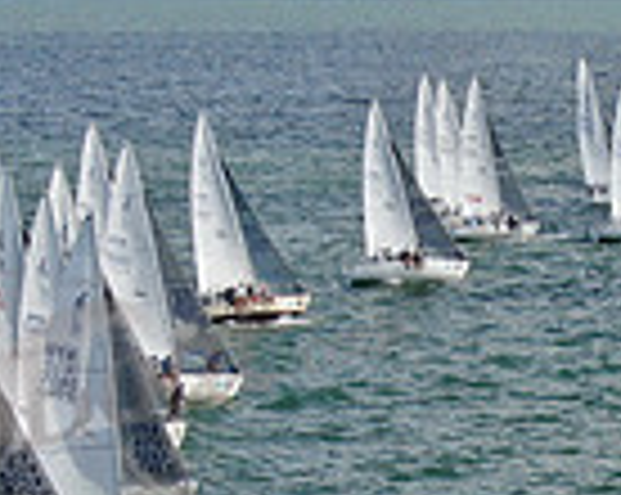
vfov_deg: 7.8
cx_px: 675
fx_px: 3616
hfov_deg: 9.7
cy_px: 596
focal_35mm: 197
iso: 100
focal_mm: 8.6
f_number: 3.8
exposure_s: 1/800
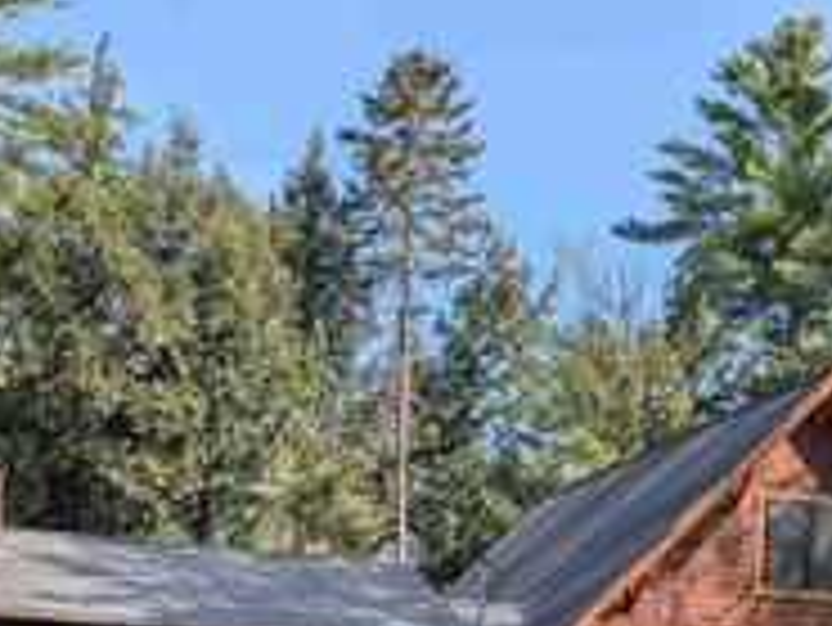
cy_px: 806
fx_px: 1563
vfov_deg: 20.7
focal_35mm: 65
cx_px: 387
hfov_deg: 29.8
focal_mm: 6.9
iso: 21
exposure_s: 1/589
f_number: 1.68
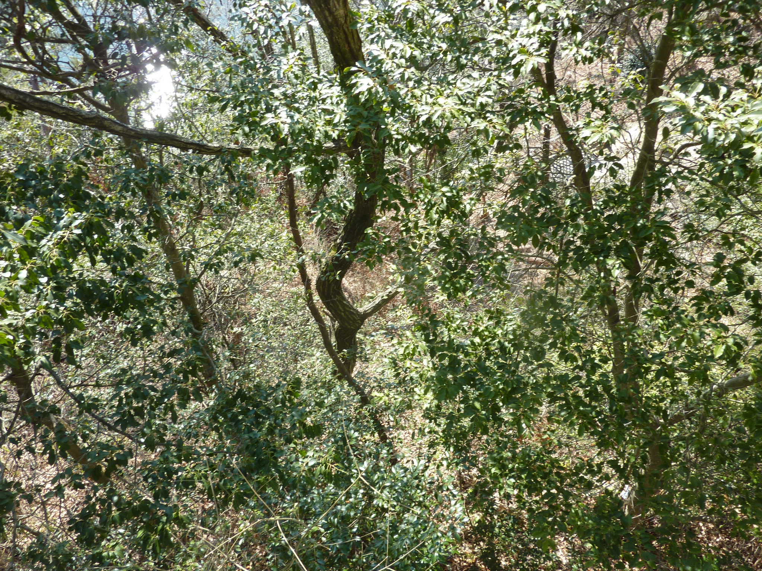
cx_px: 381
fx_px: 550
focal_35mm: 25
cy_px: 286
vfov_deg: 54.9
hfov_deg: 69.4
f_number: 4
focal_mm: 4.1
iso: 80
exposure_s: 1/125
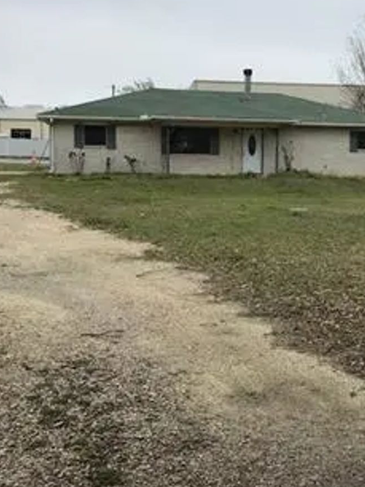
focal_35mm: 44
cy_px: 204
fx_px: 618
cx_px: 244
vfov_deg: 42.8
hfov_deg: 32.6
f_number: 1.8
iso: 20
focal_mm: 3.99
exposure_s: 1/1182
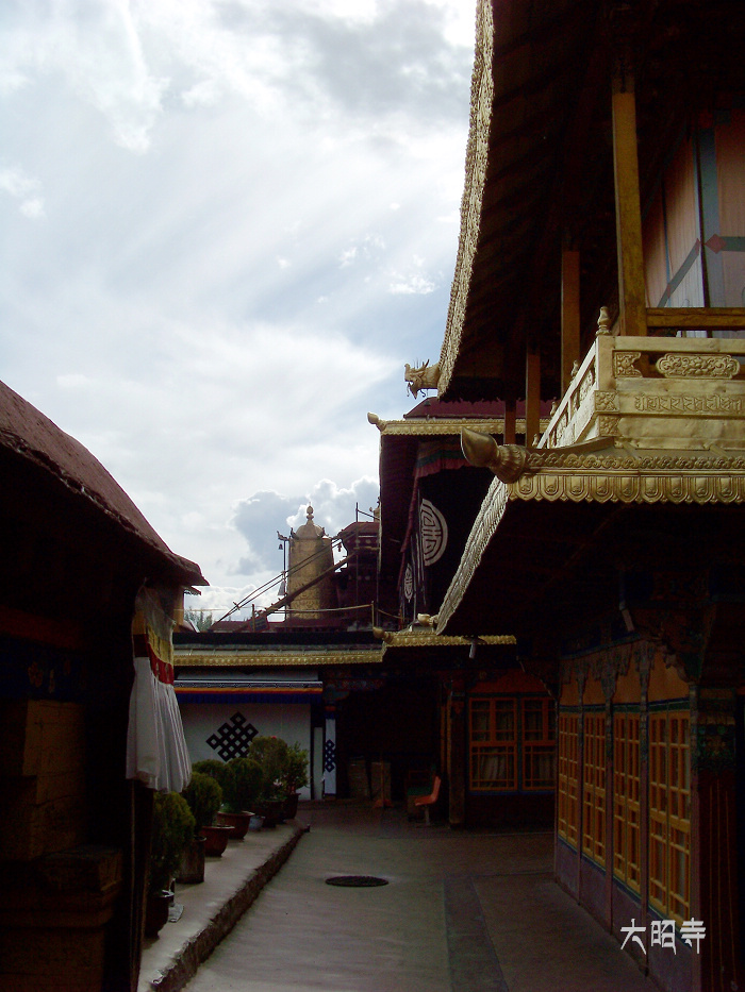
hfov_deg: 33.6
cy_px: 496
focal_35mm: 43
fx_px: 1234
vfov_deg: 43.8
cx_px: 372
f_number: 8
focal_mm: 6.75
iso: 64
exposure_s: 1/400
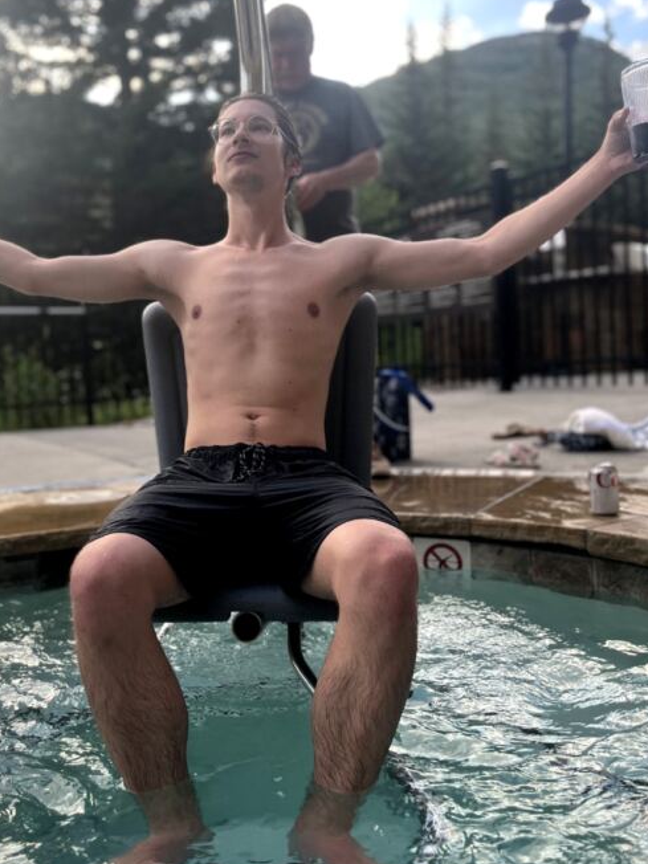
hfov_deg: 41.5
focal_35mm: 34
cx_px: 250
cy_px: 405
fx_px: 849
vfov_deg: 53.9
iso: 50
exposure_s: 1/172
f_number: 1.6
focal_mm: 5.1
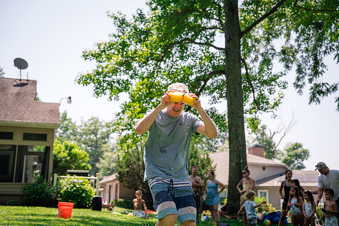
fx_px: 443
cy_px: 113
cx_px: 170
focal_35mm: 47
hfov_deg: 41.9
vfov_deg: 28.7
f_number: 2.8
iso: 250
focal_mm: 47
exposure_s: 1/2000
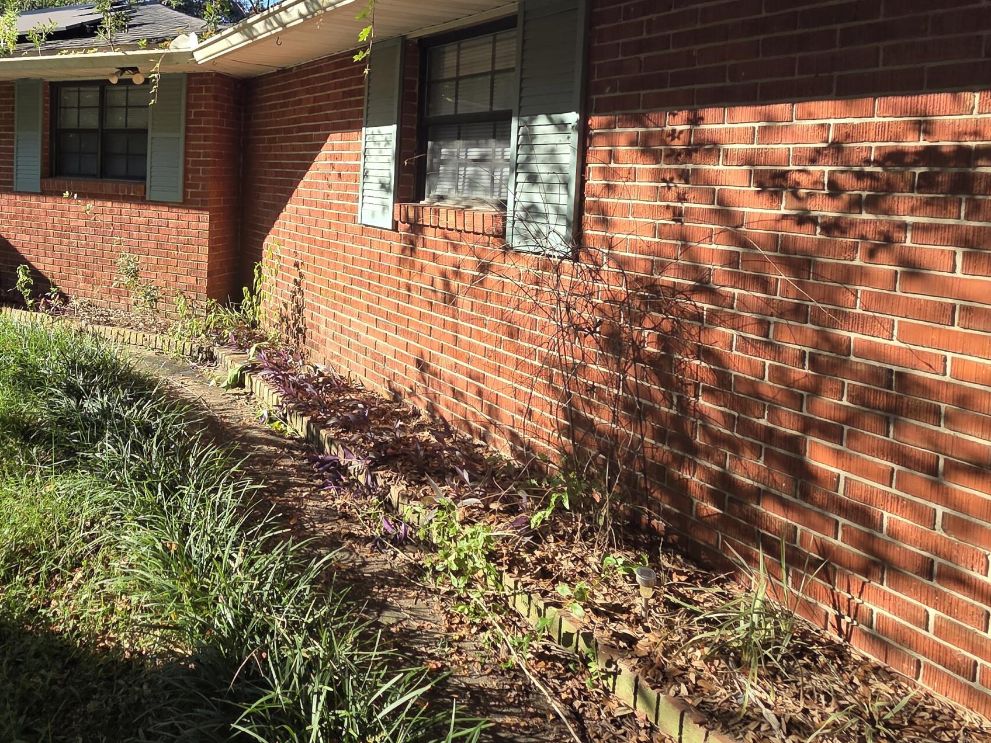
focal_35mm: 23
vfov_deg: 56.6
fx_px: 658
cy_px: 206
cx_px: 254
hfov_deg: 69.3
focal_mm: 2.2
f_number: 2.2
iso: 50
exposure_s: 1/771
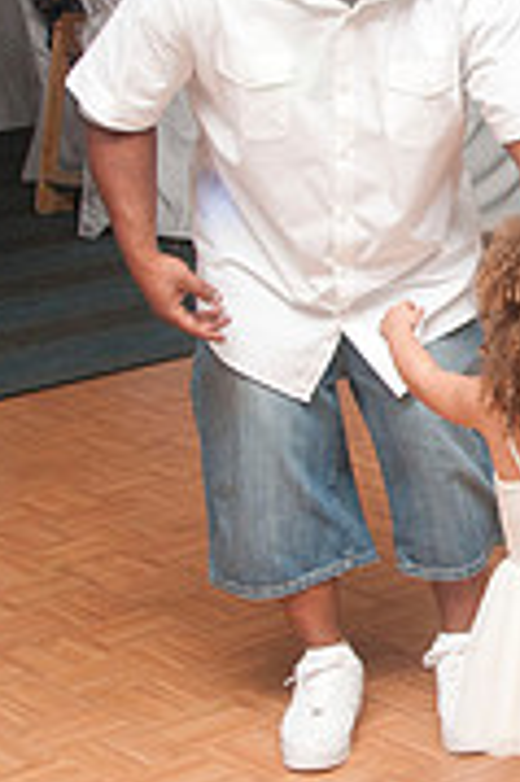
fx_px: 2323
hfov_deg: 12.4
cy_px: 242
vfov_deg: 19.0
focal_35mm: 107
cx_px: 677
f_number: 5.6
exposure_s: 1/125
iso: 400
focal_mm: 22
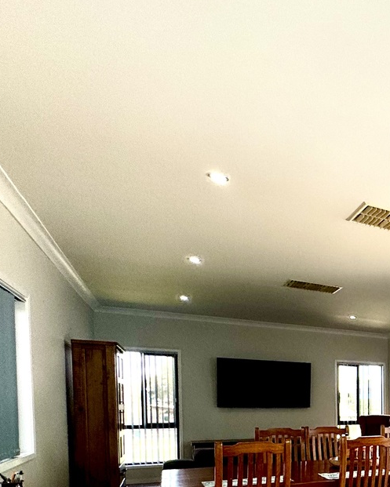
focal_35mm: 33
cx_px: 529
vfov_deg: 49.1
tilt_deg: -2.7
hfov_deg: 31.7
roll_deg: -0.3
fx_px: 476
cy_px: 426
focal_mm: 2.22
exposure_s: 1/158
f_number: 2.2
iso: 40
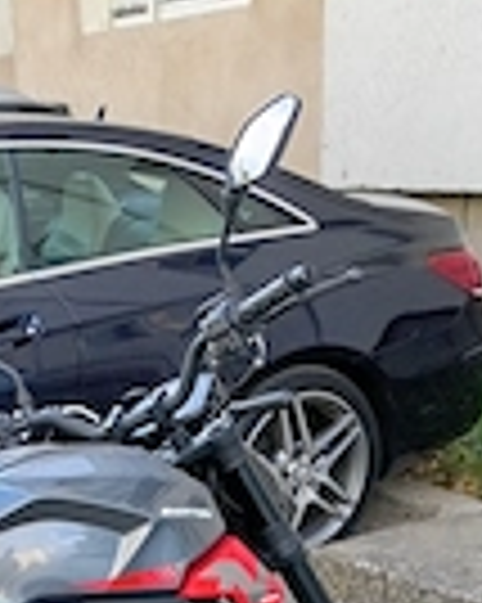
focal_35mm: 73
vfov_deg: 23.0
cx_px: -14
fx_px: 1303
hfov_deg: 20.2
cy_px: 799
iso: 101
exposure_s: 1/147
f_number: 1.8
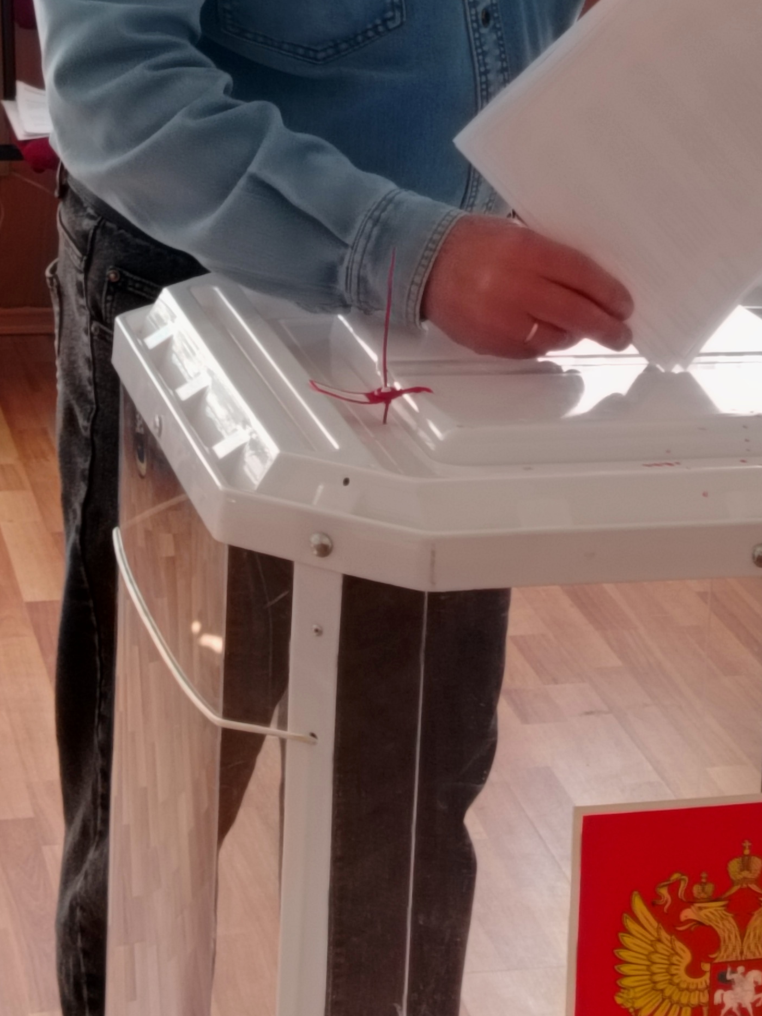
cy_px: 283
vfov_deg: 19.0
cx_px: 503
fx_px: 3023
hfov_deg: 14.3
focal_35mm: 103
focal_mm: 5.25
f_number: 1.75
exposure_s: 1/100
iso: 491
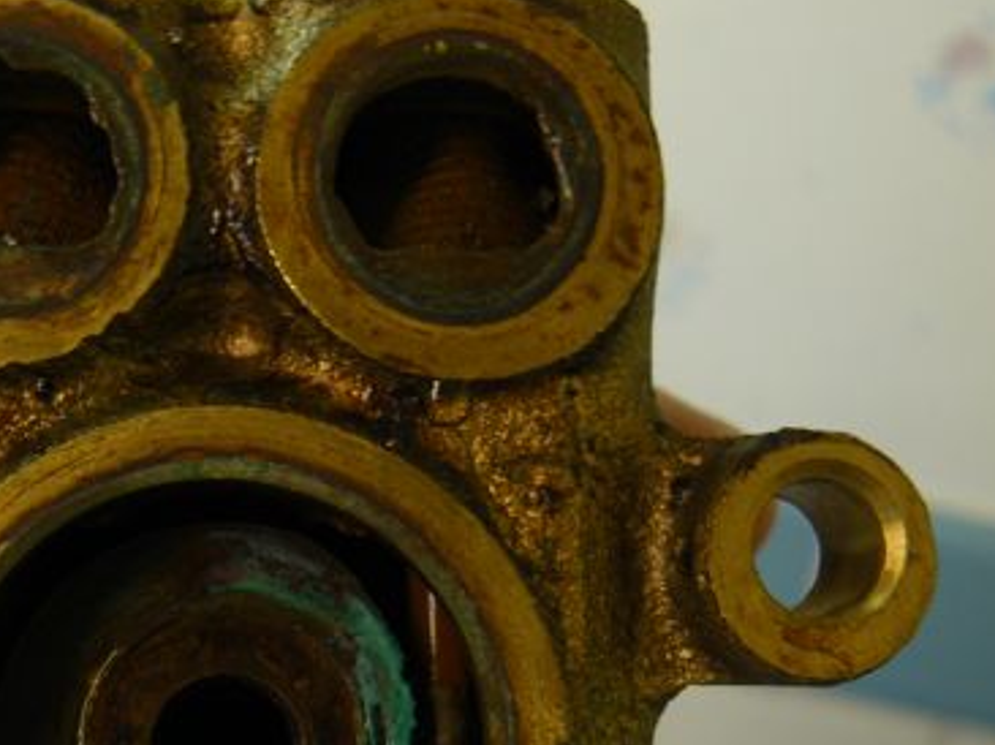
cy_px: 549
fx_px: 1810
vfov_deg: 23.1
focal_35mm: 63
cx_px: 160
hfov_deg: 29.8
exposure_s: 1/30
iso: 100
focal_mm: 6
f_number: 2.8
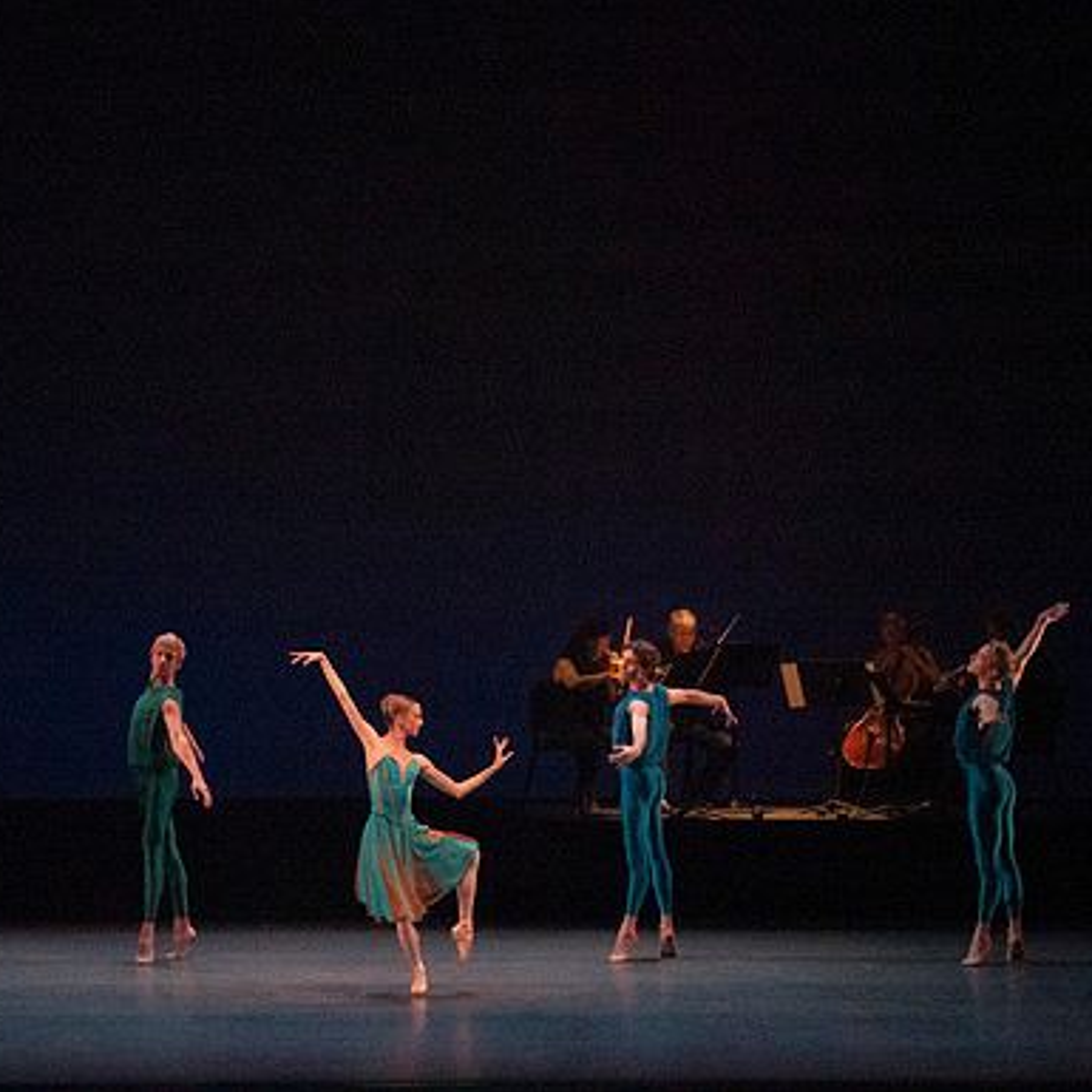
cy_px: 546
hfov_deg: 8.7
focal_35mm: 200
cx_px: 326
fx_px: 7138
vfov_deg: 8.7
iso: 25600
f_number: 8
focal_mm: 156
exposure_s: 1/400
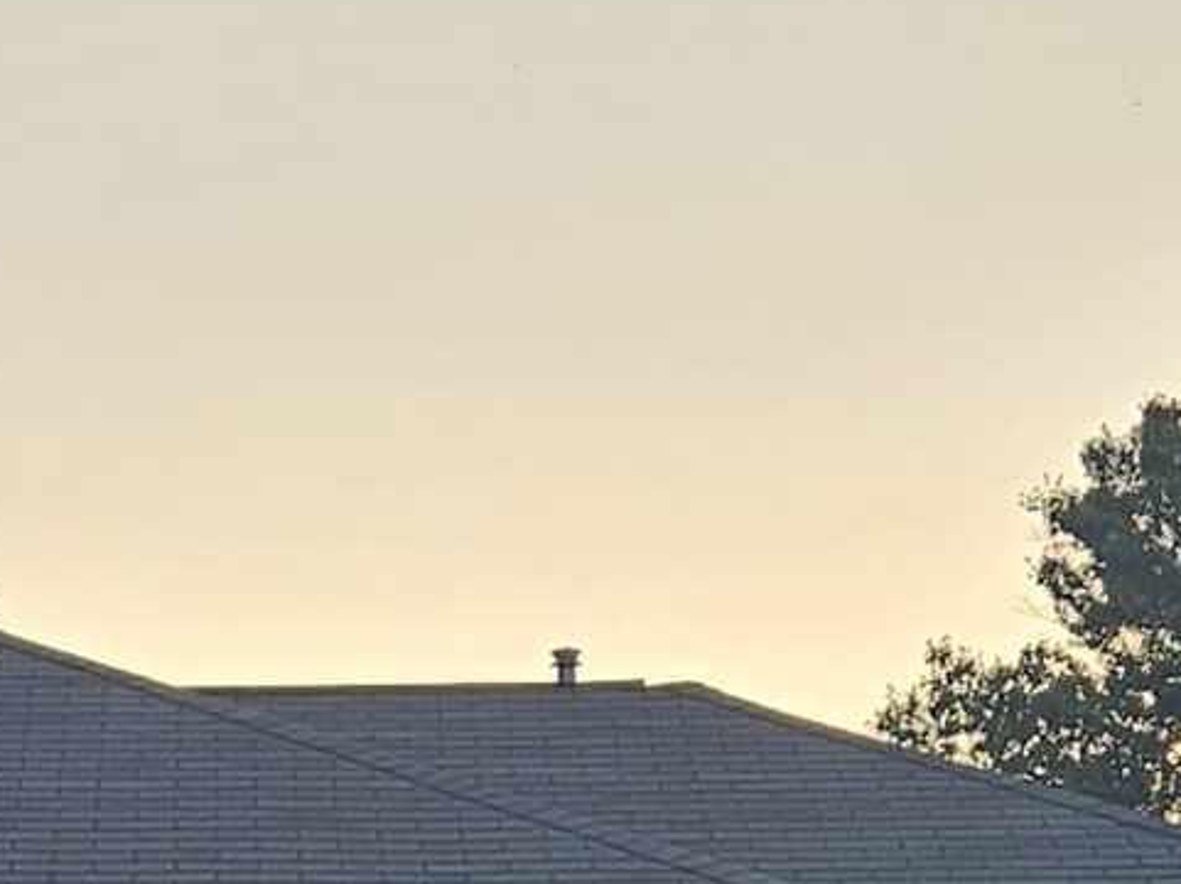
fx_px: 5011
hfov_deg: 13.1
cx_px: -194
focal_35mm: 147
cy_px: 1616
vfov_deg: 9.6
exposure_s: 1/332
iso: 25
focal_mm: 5.4
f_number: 1.8
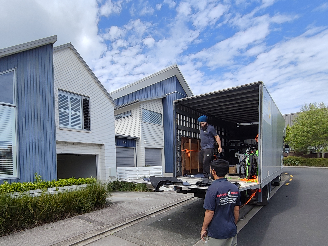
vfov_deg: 64.5
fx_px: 190
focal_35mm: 20
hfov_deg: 80.4
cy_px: 161
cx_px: 125
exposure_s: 1/1508
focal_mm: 1.64
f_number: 2.2
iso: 50
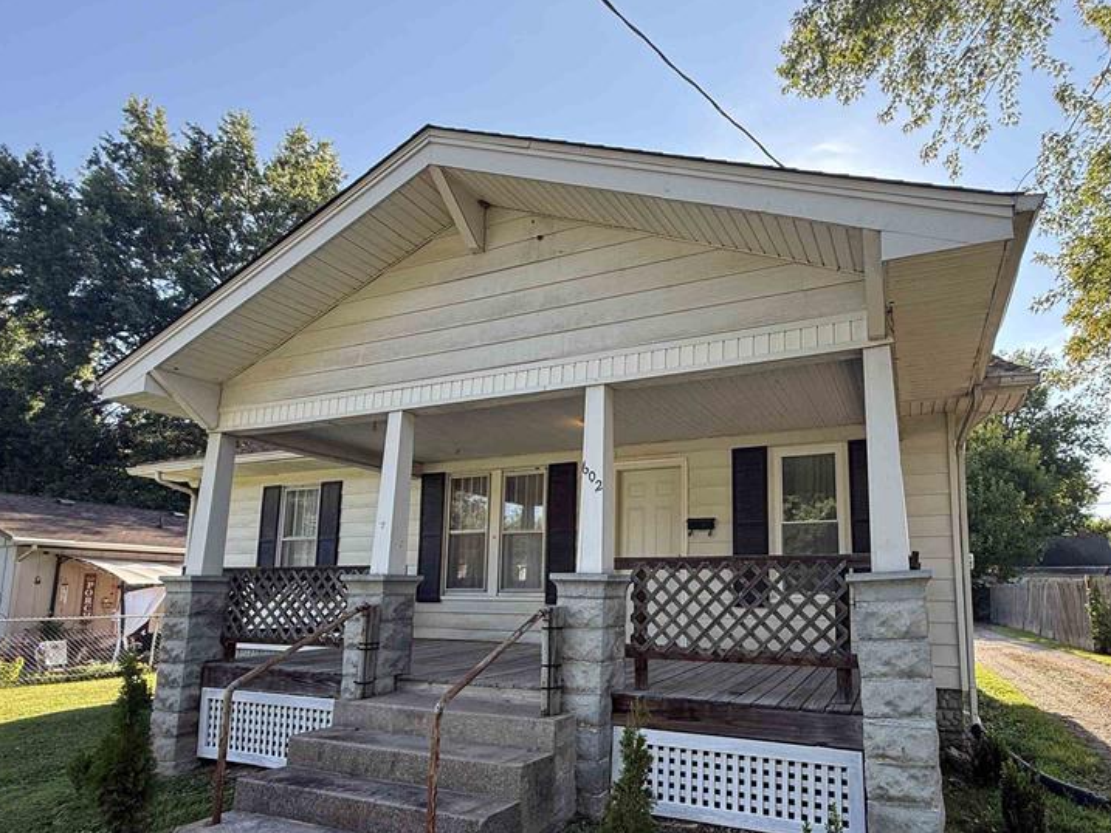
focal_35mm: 20
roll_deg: -0.3
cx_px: 663
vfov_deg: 65.1
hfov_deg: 80.8
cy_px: 514
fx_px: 642
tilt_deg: +7.7
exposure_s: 1/243
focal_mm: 2.22
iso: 50
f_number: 2.2
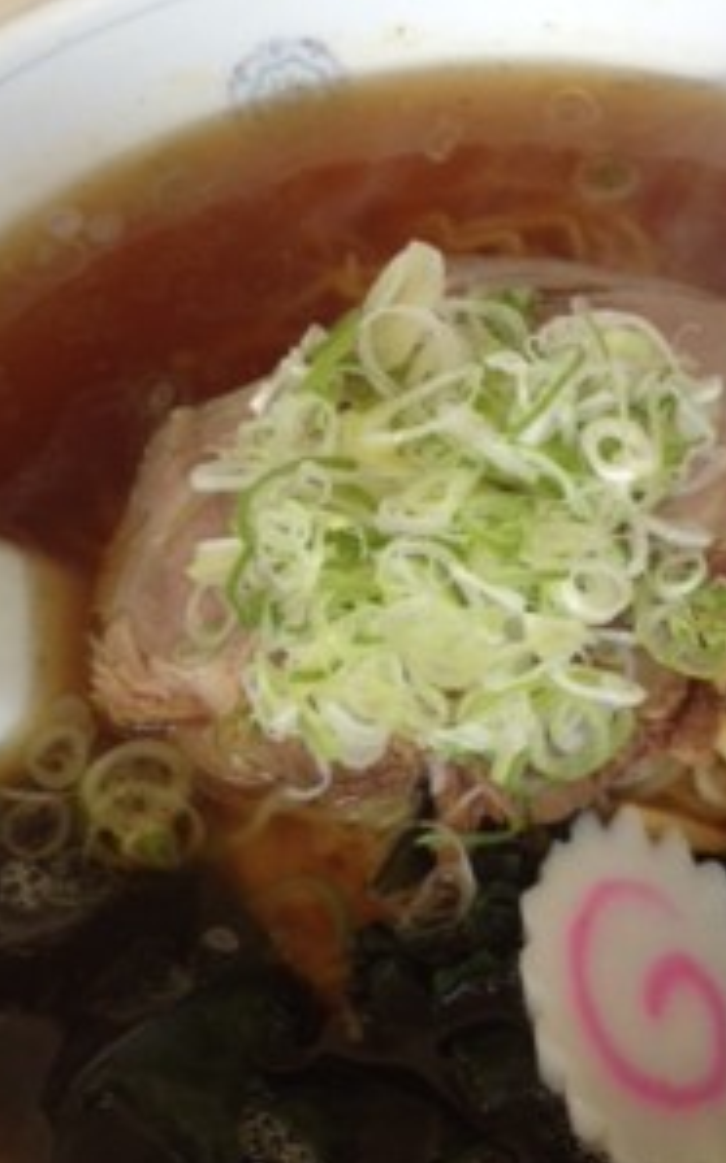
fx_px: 1775
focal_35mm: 56
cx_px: 585
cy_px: 687
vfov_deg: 36.2
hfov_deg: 22.8
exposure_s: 1/60
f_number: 2.4
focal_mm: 4.28
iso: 64
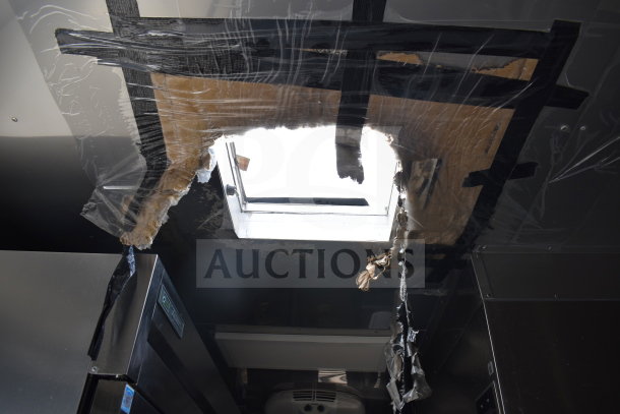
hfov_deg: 67.4
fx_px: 465
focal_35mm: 27
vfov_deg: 48.0
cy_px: 207
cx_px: 310
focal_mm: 18
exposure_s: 1/100
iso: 100
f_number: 5
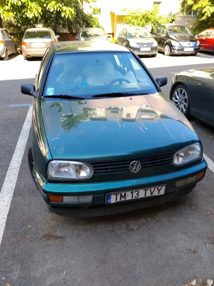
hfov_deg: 48.2
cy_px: 143
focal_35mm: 29
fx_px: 239
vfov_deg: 61.7
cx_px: 107
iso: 50
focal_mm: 4.22
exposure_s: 1/123
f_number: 1.8
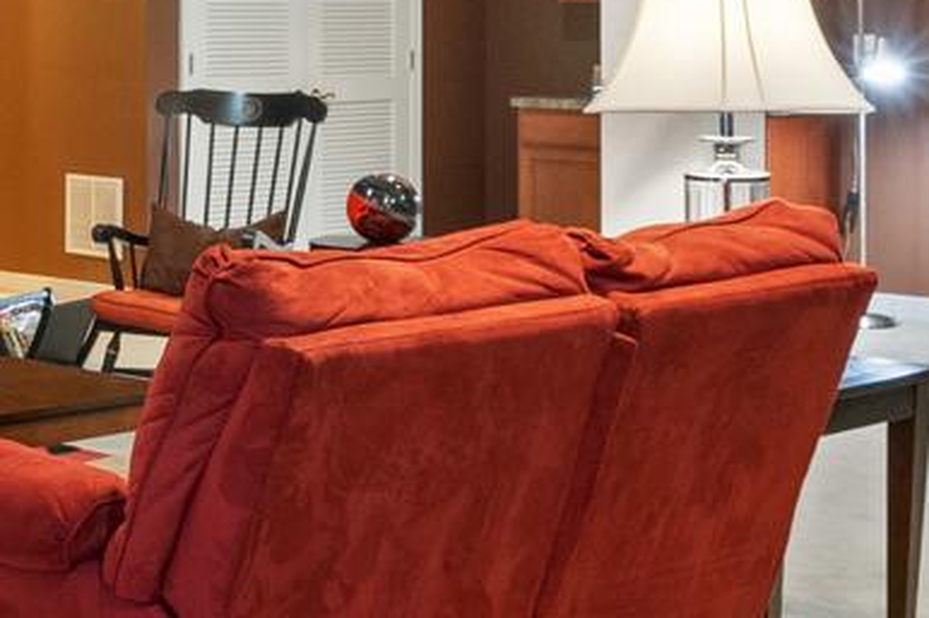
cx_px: -154
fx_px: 2192
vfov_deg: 15.7
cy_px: -11
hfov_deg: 22.3
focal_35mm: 85
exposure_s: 1/2
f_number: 8
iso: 800
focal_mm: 16
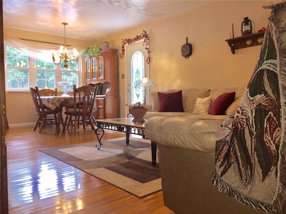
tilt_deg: -3.9
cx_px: 143
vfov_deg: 48.2
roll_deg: +0.1
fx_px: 240
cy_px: 107
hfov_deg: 61.7
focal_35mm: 29
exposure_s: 1/30
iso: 40
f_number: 2.2
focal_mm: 4.15
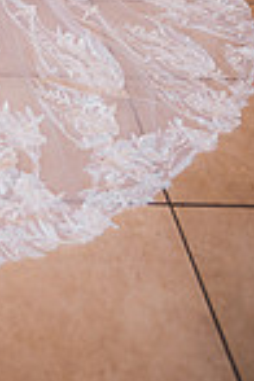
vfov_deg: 26.1
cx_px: -47
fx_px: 582
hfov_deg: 22.7
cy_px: -197
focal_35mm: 55
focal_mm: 18
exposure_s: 1/320
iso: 1250
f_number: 2.8
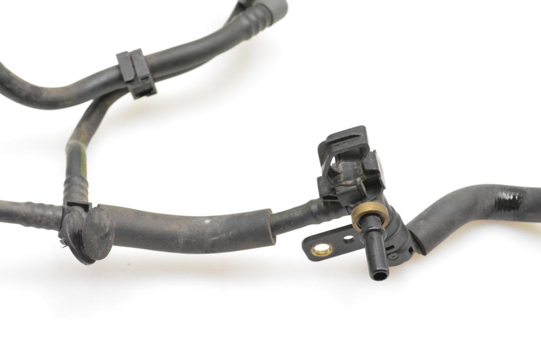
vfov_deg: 16.5
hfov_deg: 24.6
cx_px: 270
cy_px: 180
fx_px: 1239
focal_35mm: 82
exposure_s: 1/320
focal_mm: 55
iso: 6400
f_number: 9
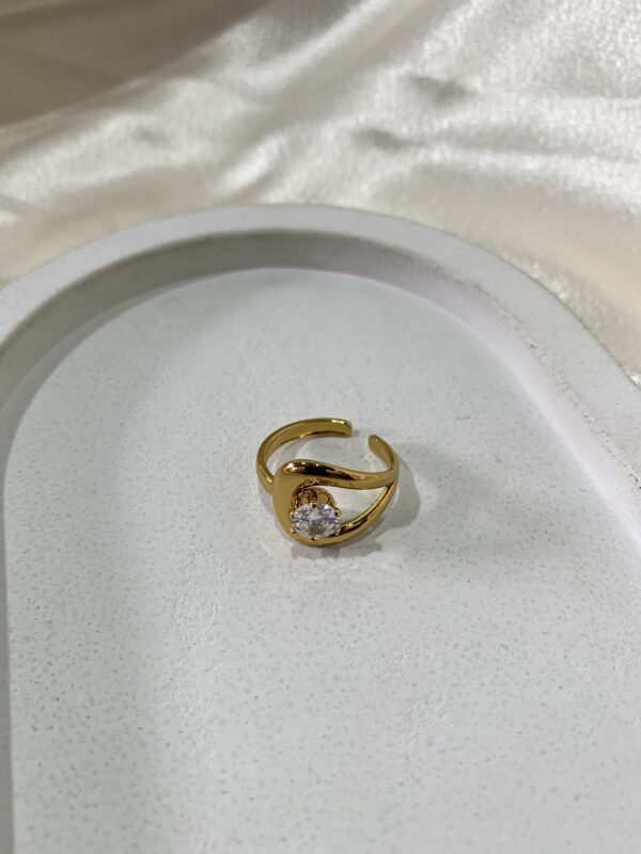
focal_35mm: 26
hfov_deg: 53.1
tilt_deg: -52.2
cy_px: 427
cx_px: 320
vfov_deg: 67.3
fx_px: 642
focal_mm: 4.25
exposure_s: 1/100
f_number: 1.8
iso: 64
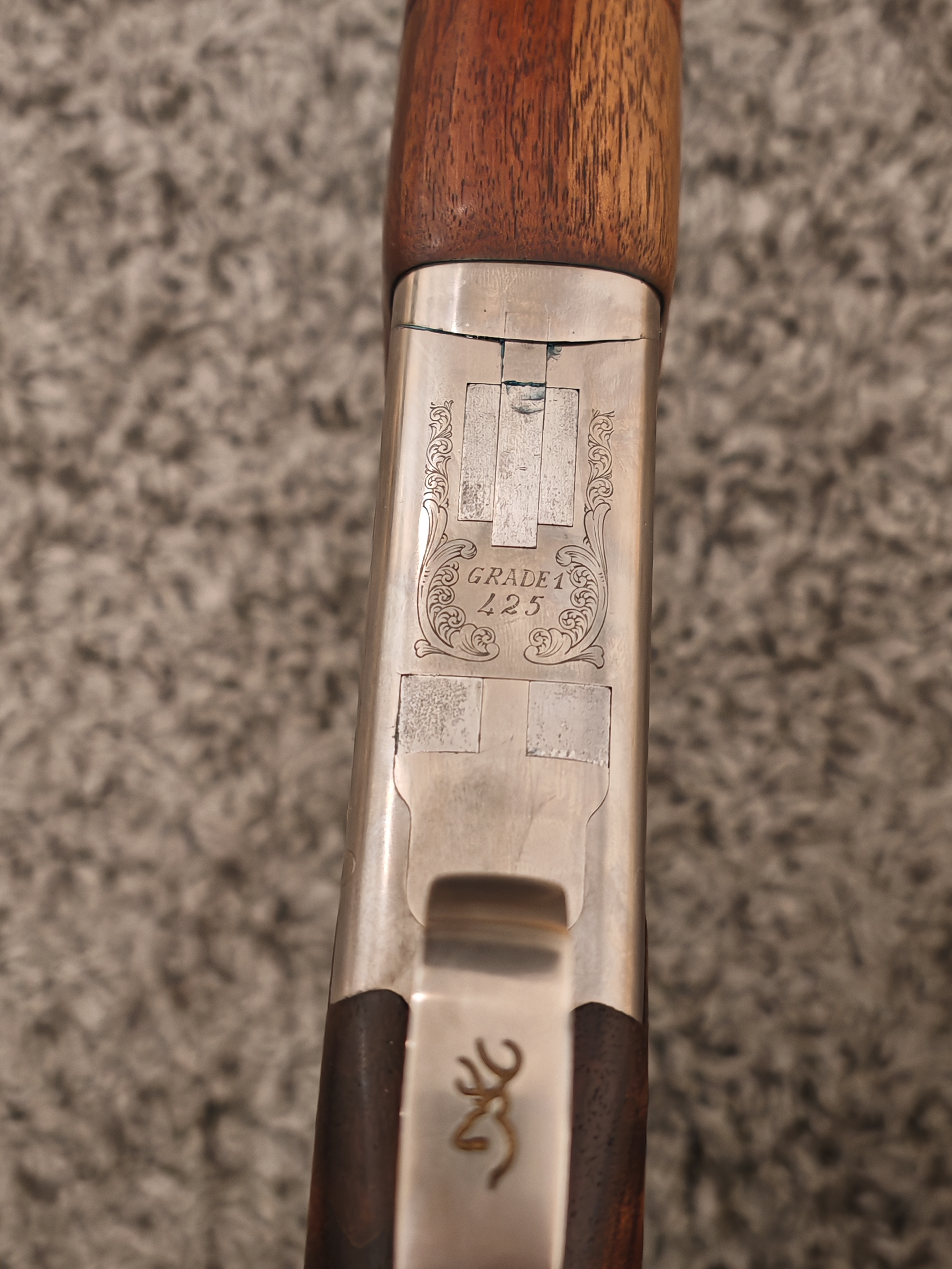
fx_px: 1613
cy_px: 634
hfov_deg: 32.9
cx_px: 476
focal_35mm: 44
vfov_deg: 42.9
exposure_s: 1/33
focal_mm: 6.83
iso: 800
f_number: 1.4
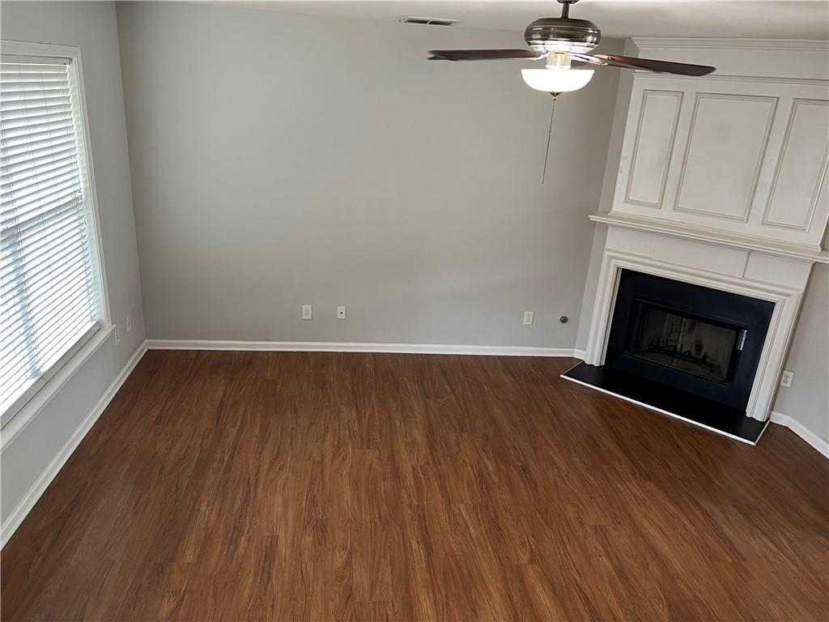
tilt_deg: -20.9
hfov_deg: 67.3
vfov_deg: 53.1
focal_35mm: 26
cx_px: 414
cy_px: 311
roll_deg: -3.7
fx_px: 623
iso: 200
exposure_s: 1/60
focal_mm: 5.7
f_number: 1.5
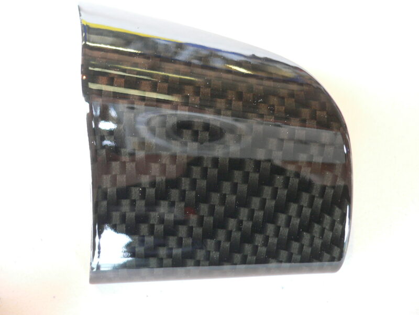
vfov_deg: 40.7
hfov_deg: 52.6
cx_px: 210
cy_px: 158
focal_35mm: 35
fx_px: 424
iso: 200
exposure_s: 1/15
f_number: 2.8
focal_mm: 5.8
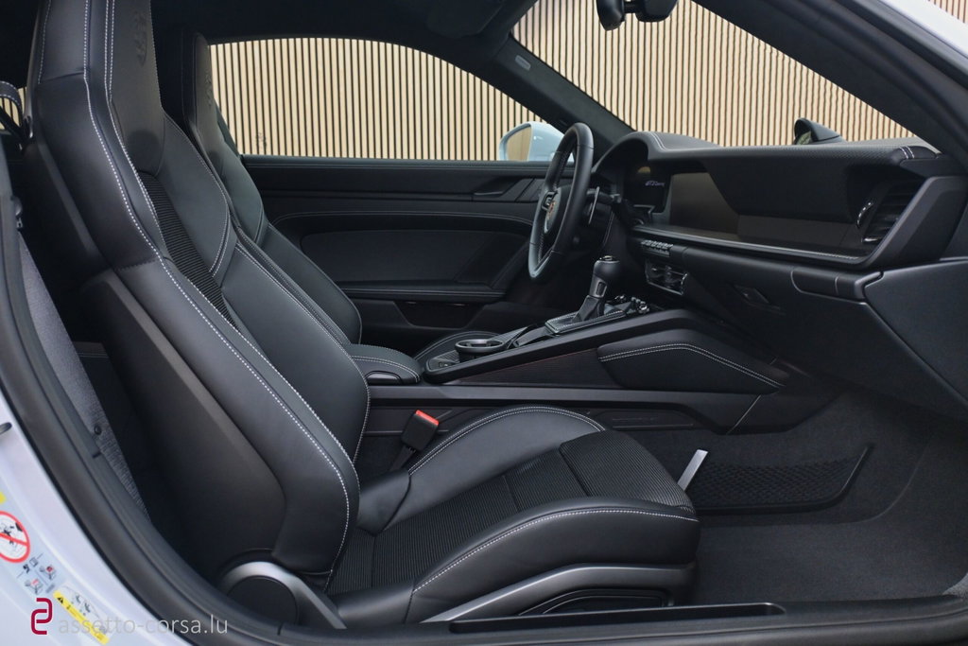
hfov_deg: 59.5
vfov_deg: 41.7
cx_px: 484
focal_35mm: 32
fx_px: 847
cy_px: 323
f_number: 4
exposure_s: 1/30
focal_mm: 21
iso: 1000
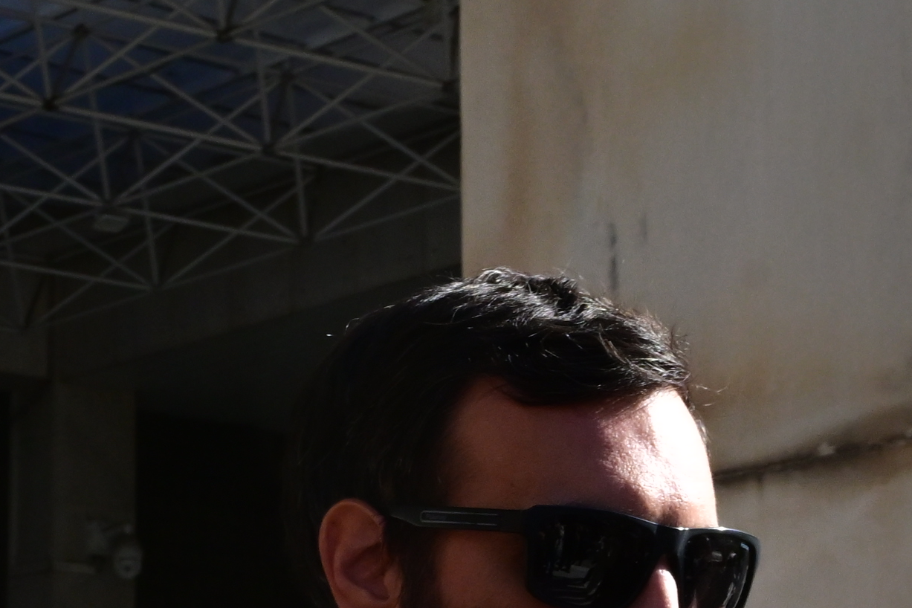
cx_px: -68
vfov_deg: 9.9
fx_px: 3496
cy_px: 531
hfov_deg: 14.5
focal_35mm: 138
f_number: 11
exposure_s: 1/800
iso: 1000
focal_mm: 28
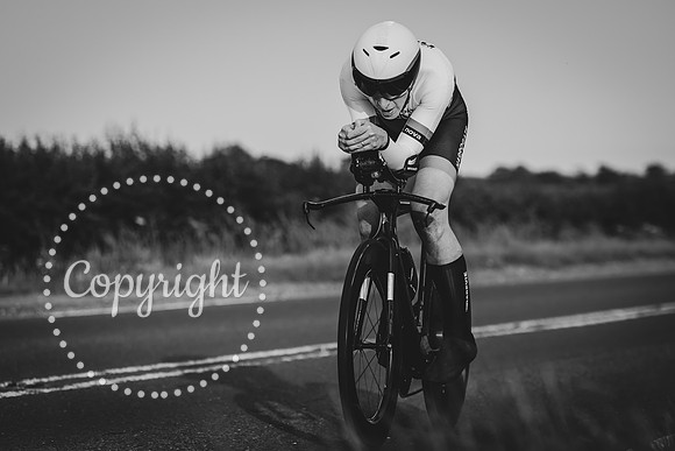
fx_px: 2727
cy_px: 163
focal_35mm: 145
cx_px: 430
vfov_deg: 9.4
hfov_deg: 14.1
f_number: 3.2
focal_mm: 114
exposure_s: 1/1000
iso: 100
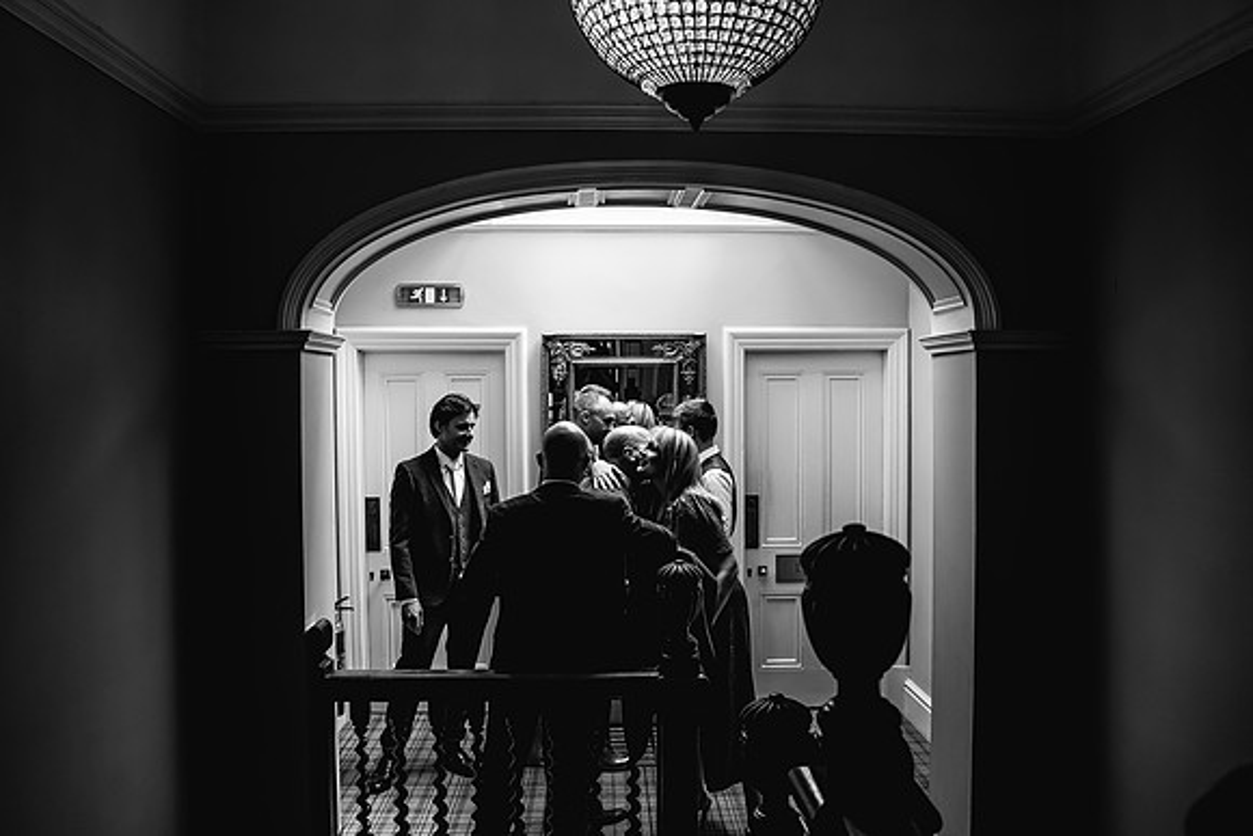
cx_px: 626
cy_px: 418
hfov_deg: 64.0
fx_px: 1003
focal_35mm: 29
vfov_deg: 45.3
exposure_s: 1/160
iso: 800
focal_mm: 28
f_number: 4
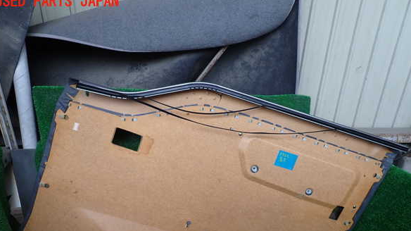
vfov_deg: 41.0
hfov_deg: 67.9
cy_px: 151
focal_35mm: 28
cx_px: 202
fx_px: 305
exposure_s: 1/80
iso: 100
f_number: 2.8
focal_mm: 4.5
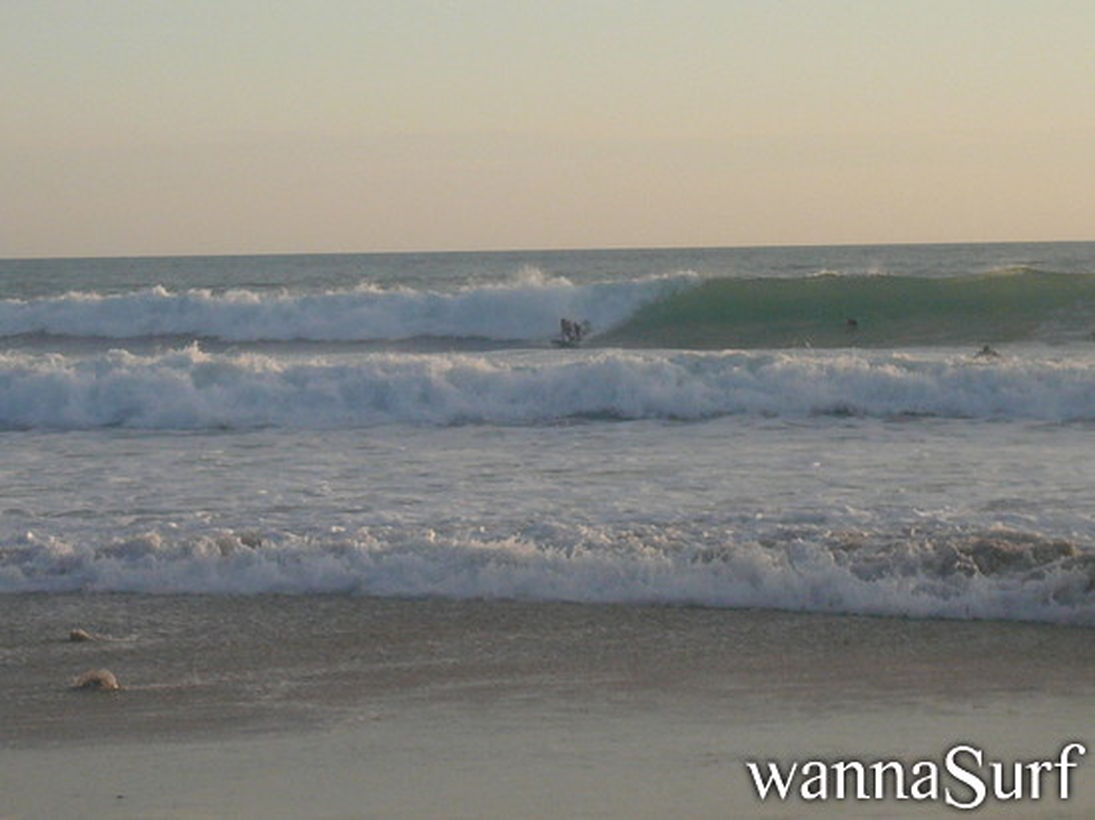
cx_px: 548
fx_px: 2782
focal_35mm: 88
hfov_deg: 22.3
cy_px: 410
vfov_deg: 16.8
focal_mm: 12
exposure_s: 1/400
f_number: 4.5
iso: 100
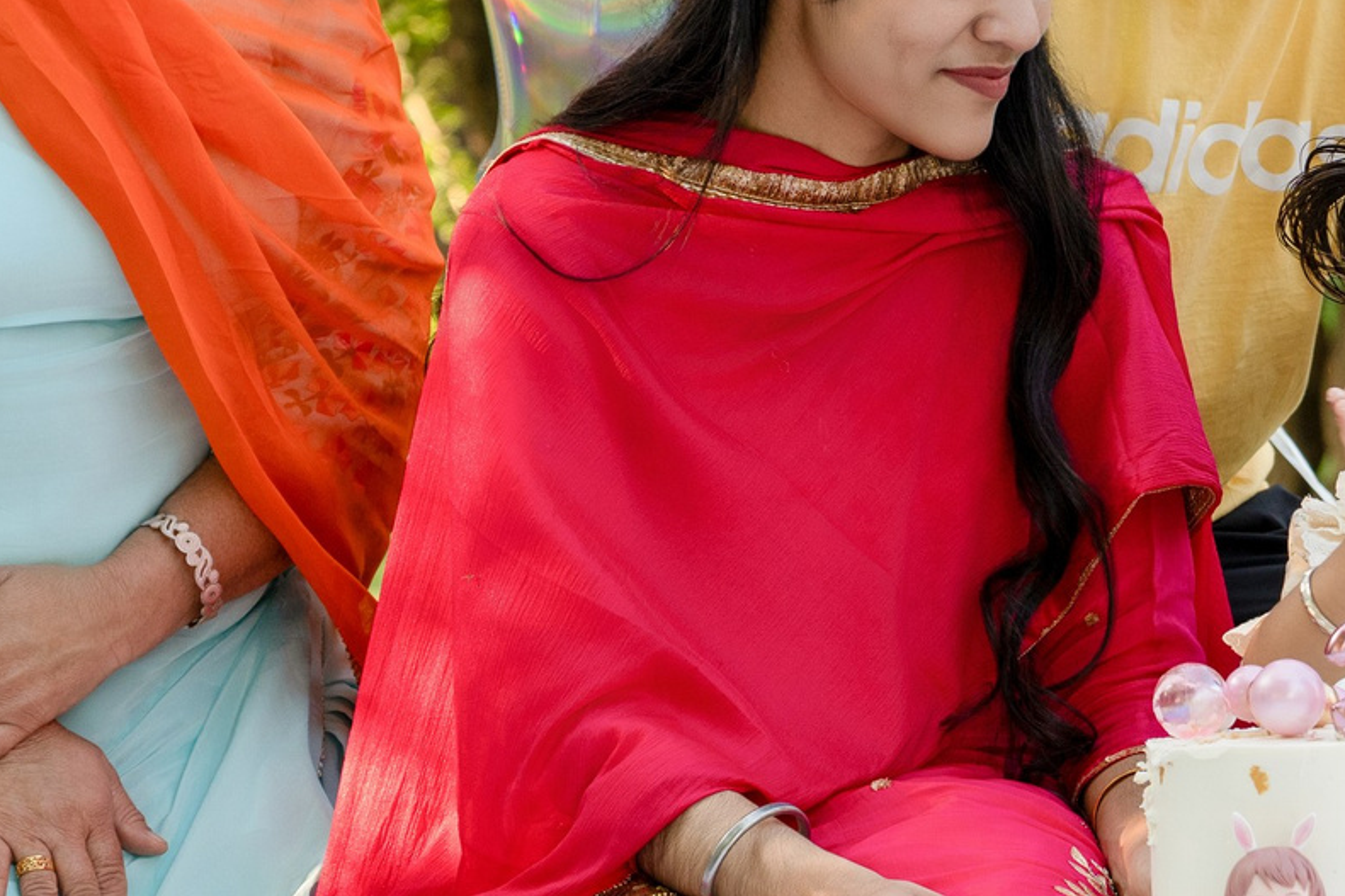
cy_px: 103
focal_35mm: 191
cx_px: 1350
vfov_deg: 7.2
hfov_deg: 10.7
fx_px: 7134
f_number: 4.5
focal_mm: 59
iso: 200
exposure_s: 1/200
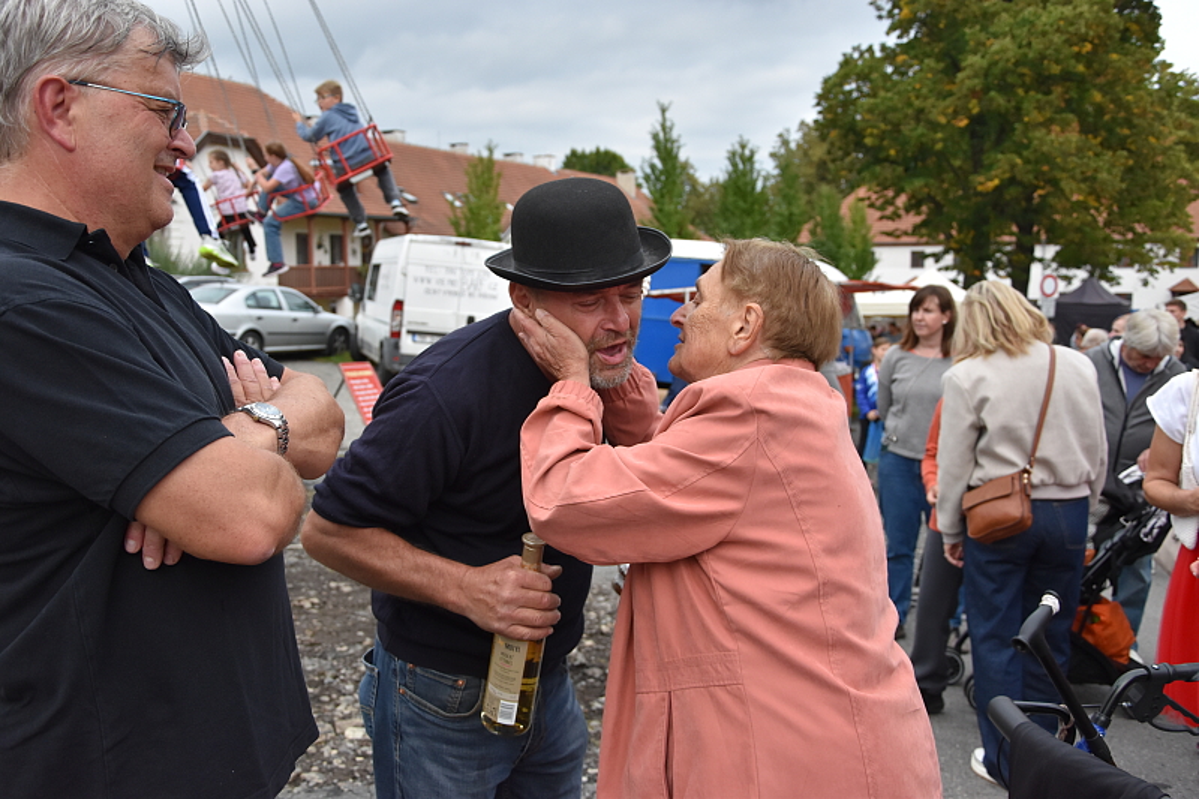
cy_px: 400
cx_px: 600
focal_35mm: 32
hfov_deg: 59.5
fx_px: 1049
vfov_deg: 41.7
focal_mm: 21
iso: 800
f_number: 3.8
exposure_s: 1/640
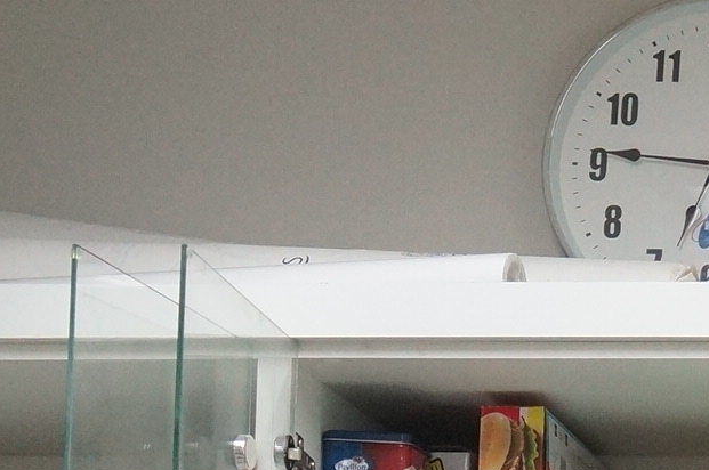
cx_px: 976
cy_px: 771
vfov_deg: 10.1
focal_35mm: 130
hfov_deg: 14.9
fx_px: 2556
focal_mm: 22
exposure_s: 1/250
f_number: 4
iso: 2000
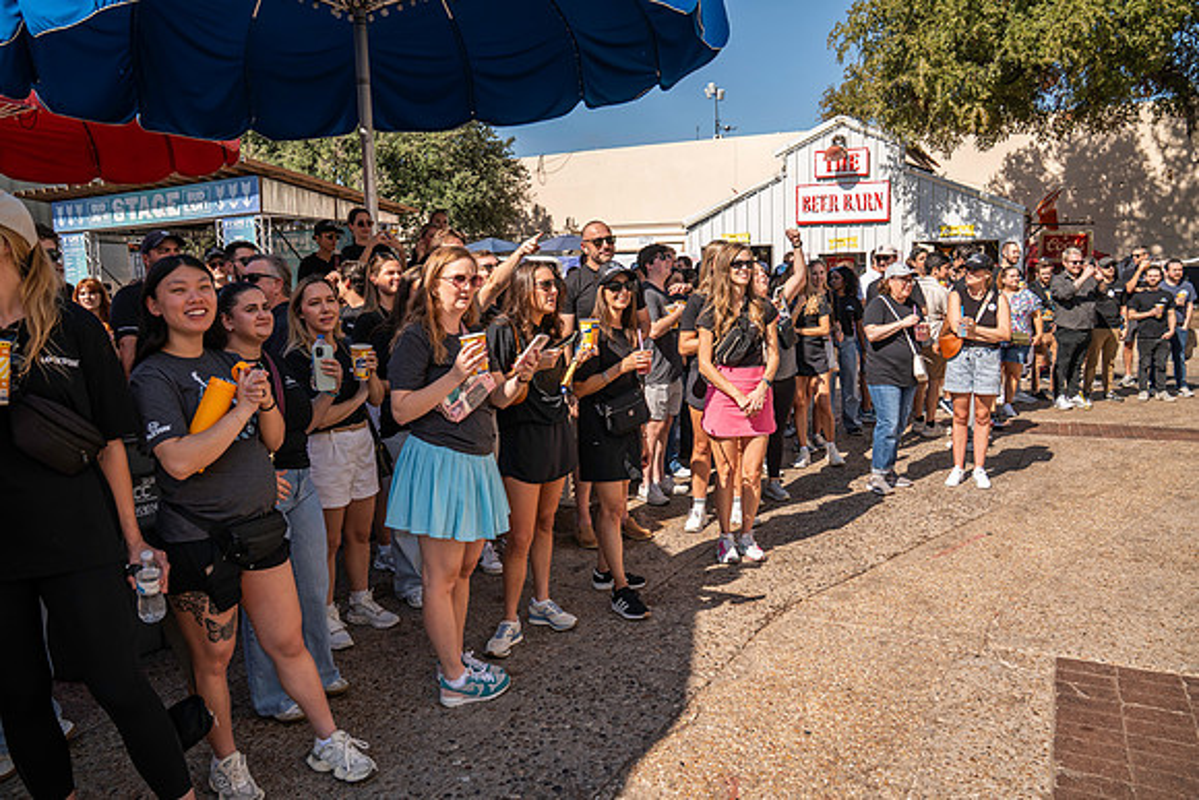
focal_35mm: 25
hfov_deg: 71.5
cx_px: 600
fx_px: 833
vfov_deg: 51.3
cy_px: 400
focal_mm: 25
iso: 100
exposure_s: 1/800
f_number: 4.5
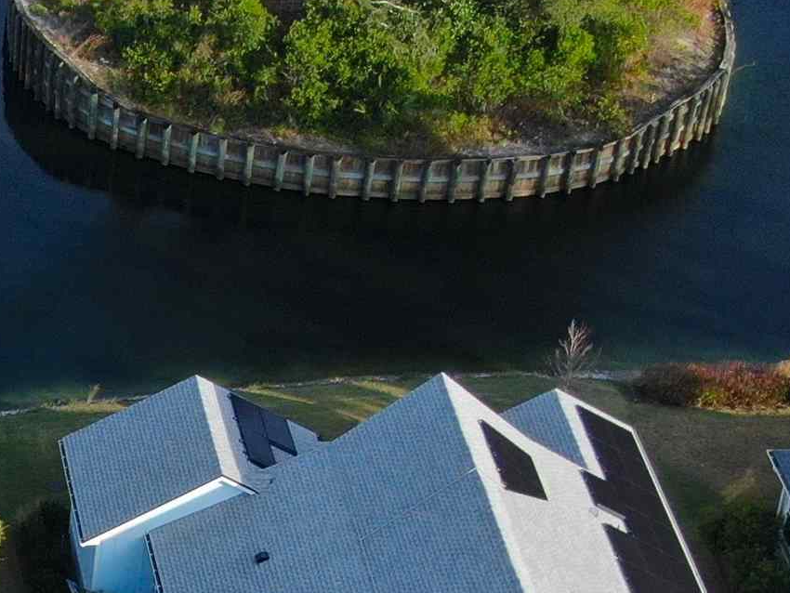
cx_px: -460
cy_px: 660
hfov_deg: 11.8
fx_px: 3630
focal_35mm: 159
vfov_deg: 9.2
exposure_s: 1/500
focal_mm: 7.71
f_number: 3.6
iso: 100
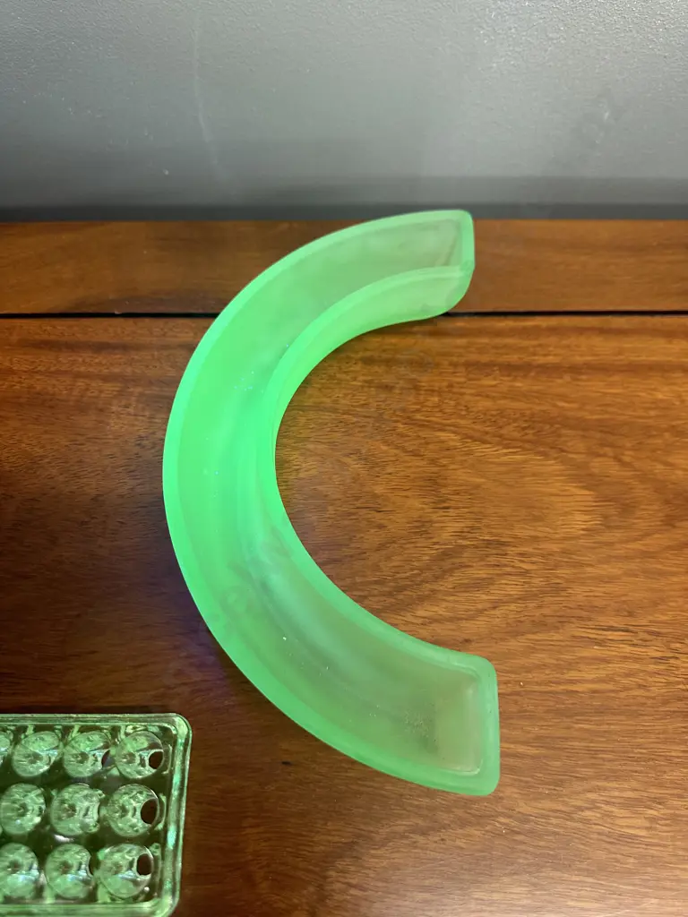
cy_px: 458
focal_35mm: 24
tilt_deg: -60.9
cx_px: 344
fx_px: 636
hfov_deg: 56.8
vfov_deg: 71.6
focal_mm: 6.86
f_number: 1.78
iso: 200
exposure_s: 1/50
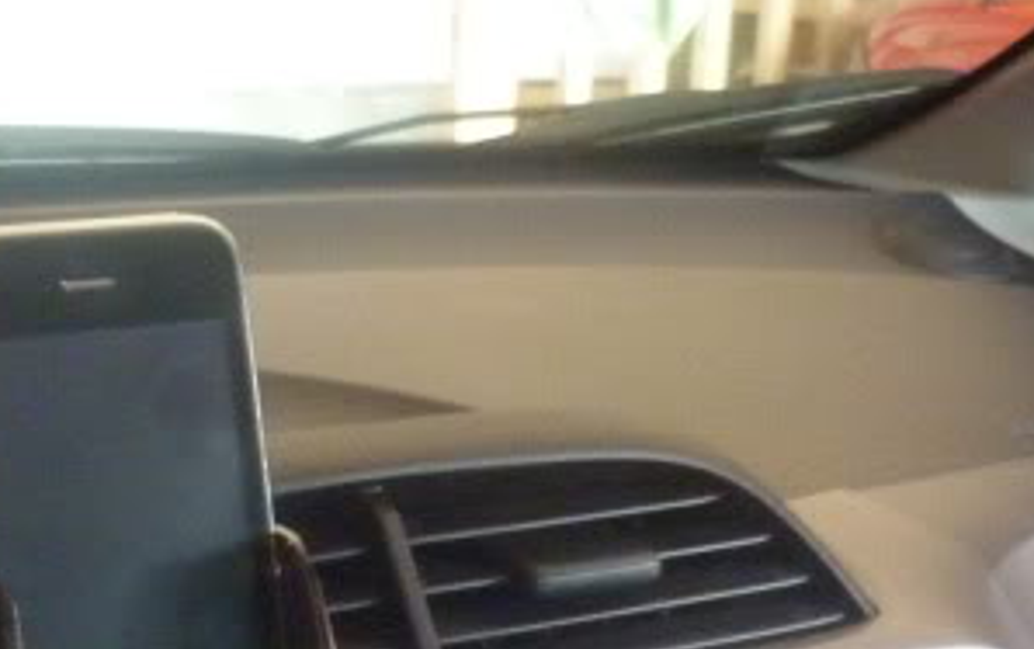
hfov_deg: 27.4
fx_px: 2116
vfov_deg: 16.6
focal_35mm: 75
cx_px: 399
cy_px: 819
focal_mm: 5.5
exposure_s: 1/40
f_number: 2.8
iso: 800
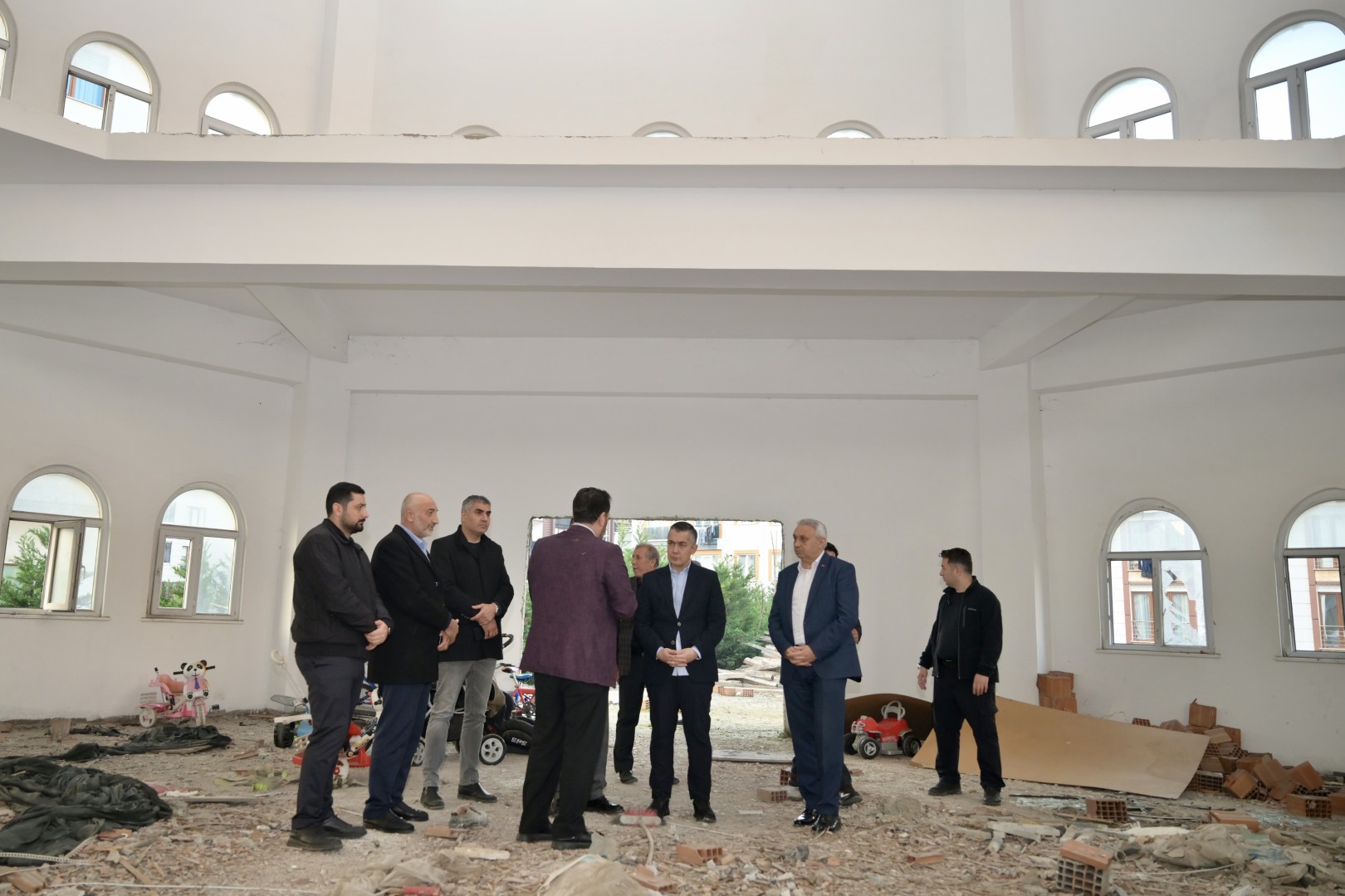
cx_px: 672
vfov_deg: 53.1
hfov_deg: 73.7
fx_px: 897
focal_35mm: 24
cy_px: 448
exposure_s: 1/200
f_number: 3.2
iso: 640
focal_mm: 24
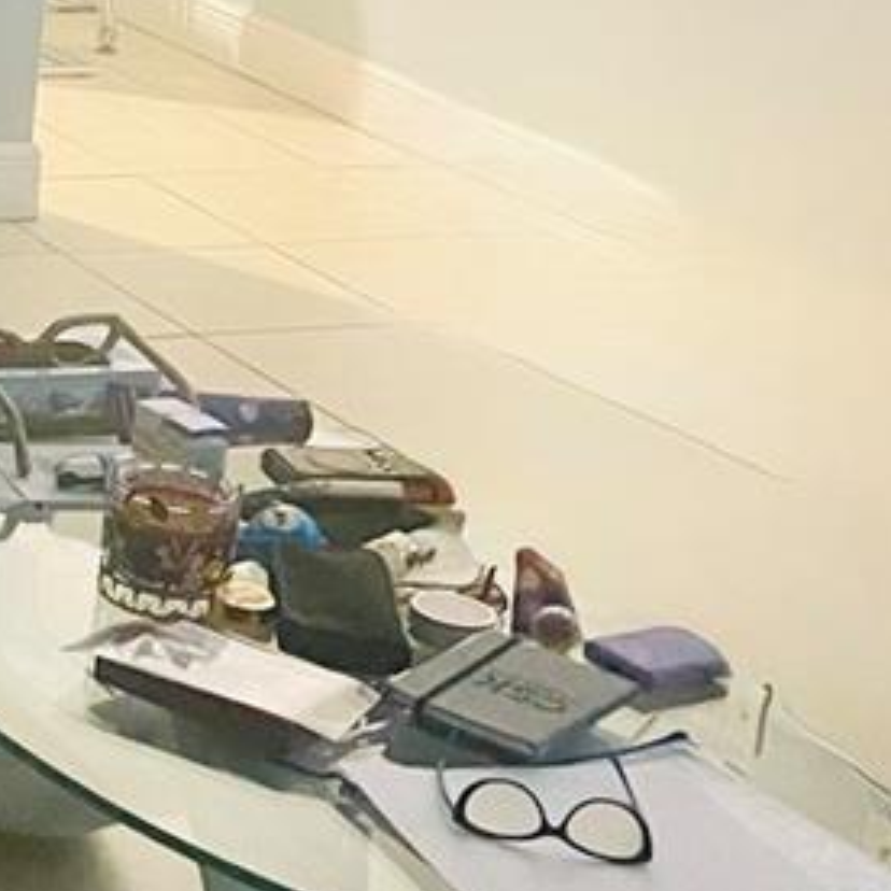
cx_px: -478
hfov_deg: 16.4
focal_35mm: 96
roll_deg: -2.7
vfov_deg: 17.5
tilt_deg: -11.5
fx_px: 2796
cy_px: -94
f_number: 1.6
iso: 640
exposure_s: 1/33
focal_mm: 5.1
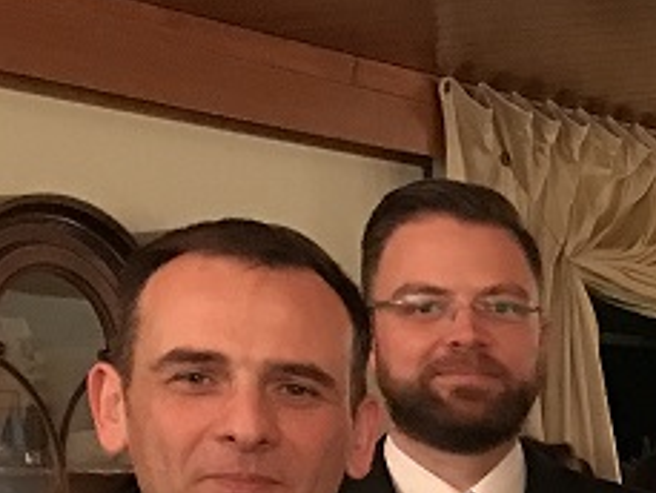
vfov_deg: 11.5
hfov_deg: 13.7
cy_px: 782
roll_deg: +2.3
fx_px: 2332
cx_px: 1301
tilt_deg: -6.4
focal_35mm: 123
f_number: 1.8
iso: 100
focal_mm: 3.99
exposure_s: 1/6
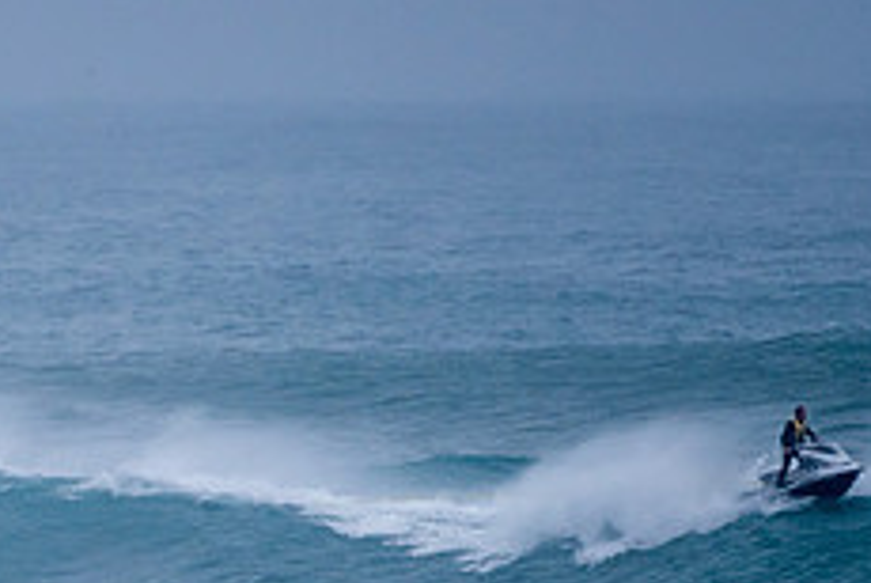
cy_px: 643
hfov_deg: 1.3
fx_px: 37403
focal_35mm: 1544
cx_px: 6
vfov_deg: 0.9
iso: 450
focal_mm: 500
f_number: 5.6
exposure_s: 1/1250
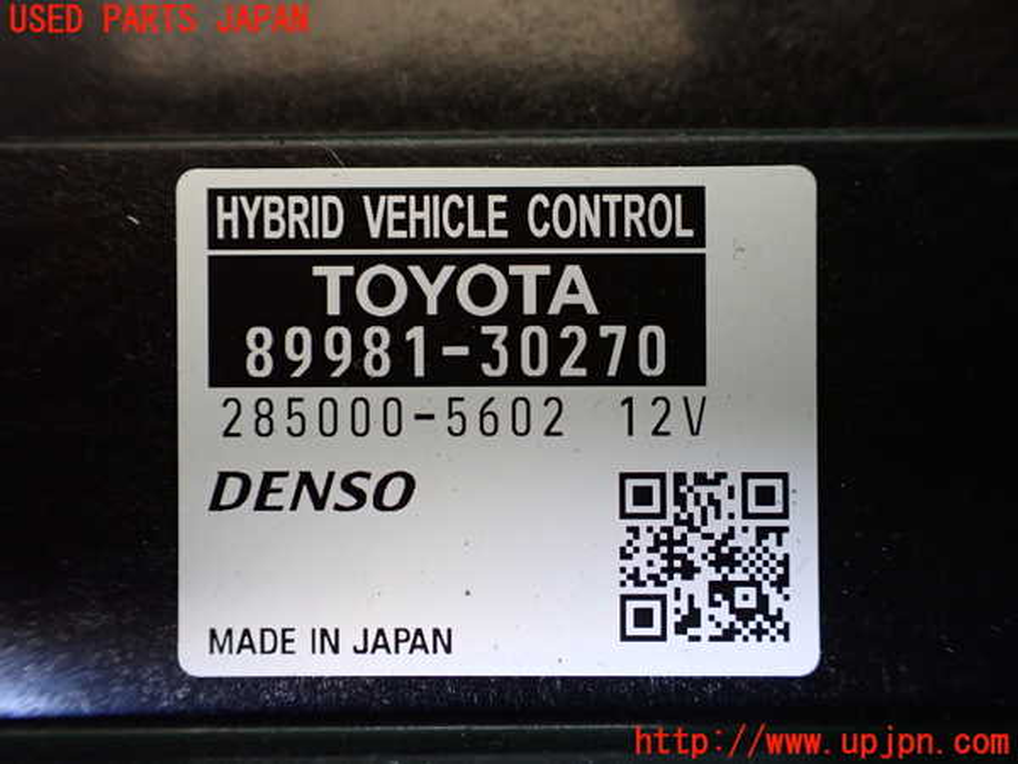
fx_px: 882
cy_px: 382
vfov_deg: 46.8
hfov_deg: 60.0
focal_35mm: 30
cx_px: 509
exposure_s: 1/60
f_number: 2.3
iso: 800
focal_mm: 5.4
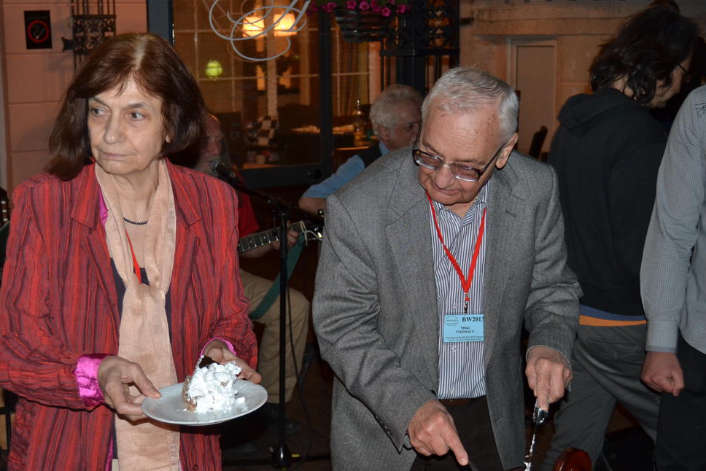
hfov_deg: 34.6
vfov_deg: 23.5
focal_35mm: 58
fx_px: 1130
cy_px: 259
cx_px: 301
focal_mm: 31
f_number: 4.2
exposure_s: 1/60
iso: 800
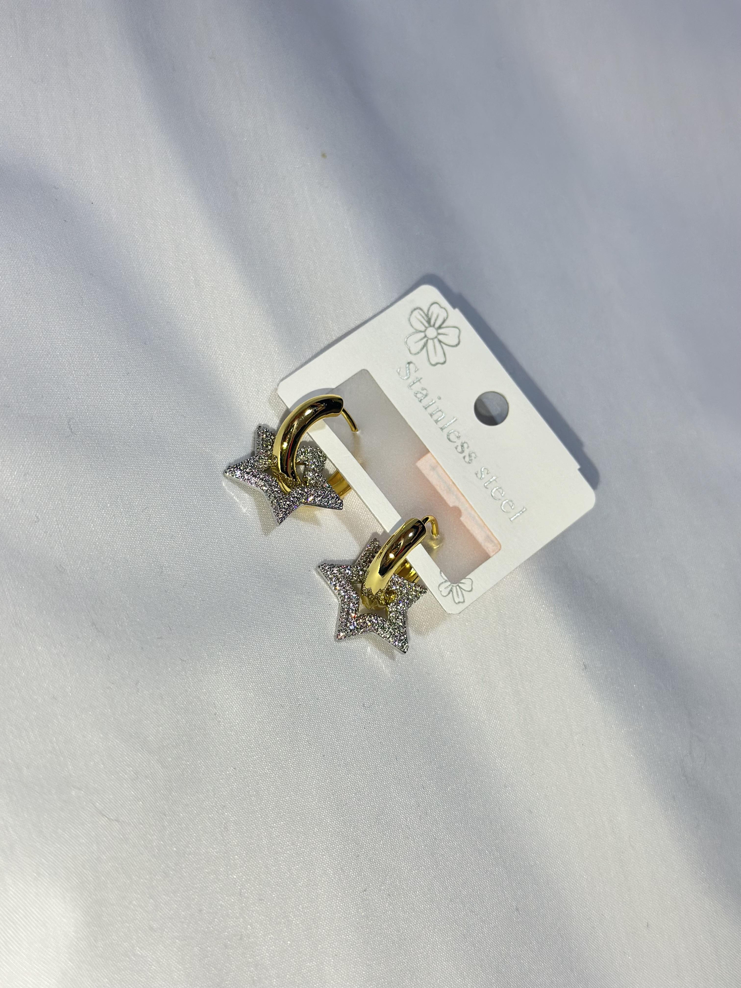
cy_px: 494
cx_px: 370
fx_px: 1370
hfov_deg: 30.3
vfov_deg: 39.7
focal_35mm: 48
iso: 64
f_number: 1.78
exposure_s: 1/50
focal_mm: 6.86
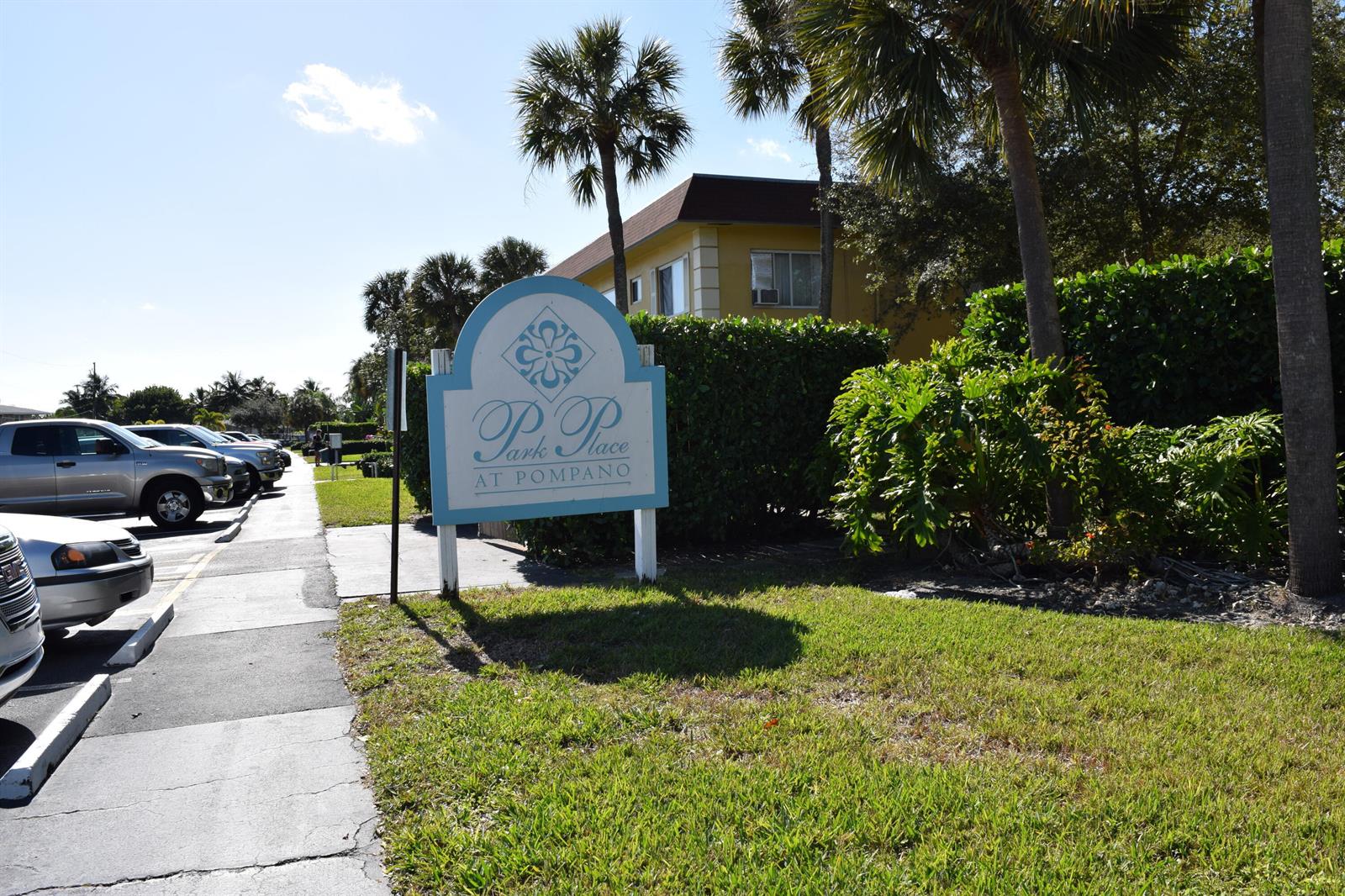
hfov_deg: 67.4
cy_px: 448
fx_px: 1008
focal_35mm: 27
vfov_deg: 47.9
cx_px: 672
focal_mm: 18
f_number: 10
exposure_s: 1/400
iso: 200
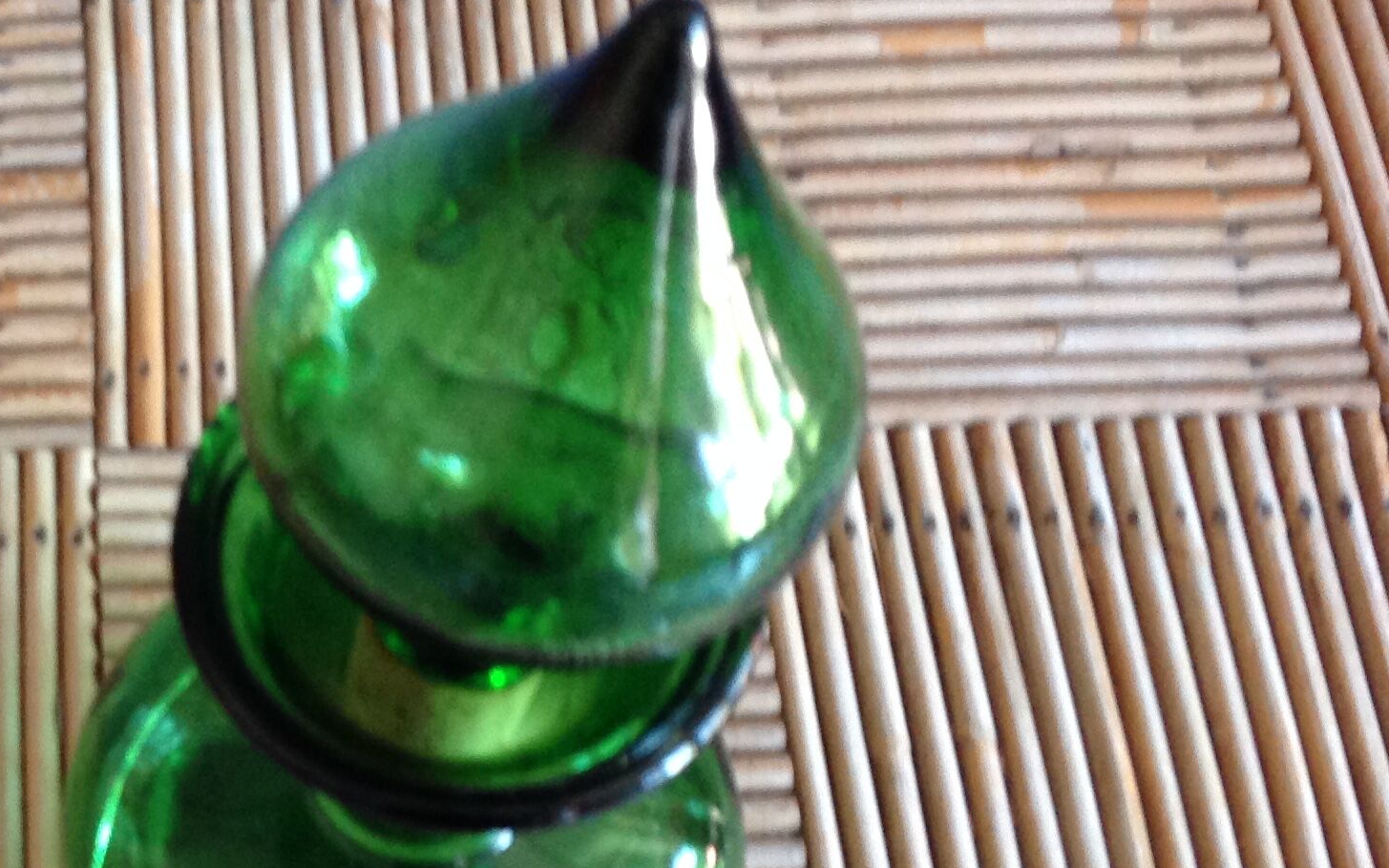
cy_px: 620
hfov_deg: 29.9
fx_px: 2498
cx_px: 175
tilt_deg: -64.5
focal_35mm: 66
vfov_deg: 19.6
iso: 200
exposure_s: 1/15
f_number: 2.4
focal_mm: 4.28
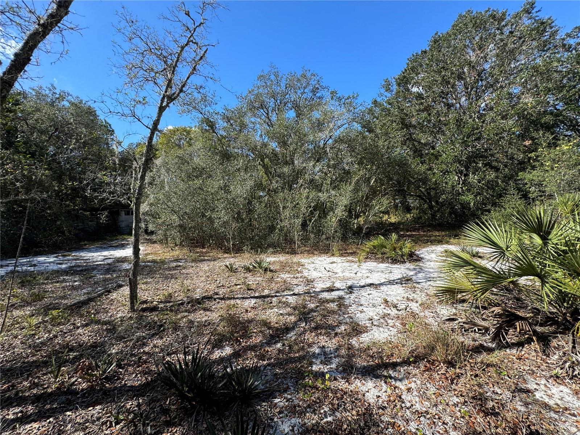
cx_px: 290
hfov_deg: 102.1
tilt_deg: -4.5
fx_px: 235
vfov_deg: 85.7
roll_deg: +2.4
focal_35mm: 14
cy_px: 218
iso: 50
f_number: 2.2
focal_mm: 2.22
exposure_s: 1/944
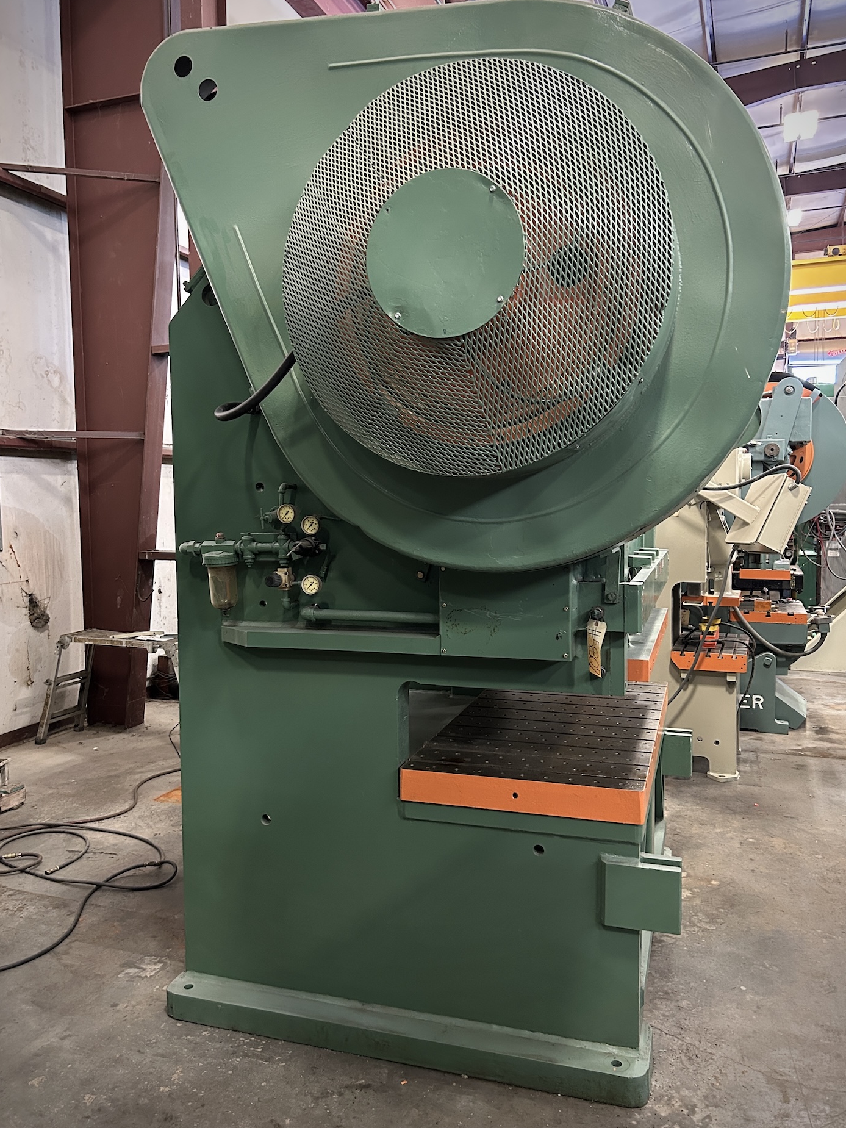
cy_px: 558
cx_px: 426
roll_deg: +2.3
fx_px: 880
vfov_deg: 65.3
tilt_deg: -3.8
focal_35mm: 27
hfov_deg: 51.4
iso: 500
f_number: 1.5
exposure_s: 1/40
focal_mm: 5.7
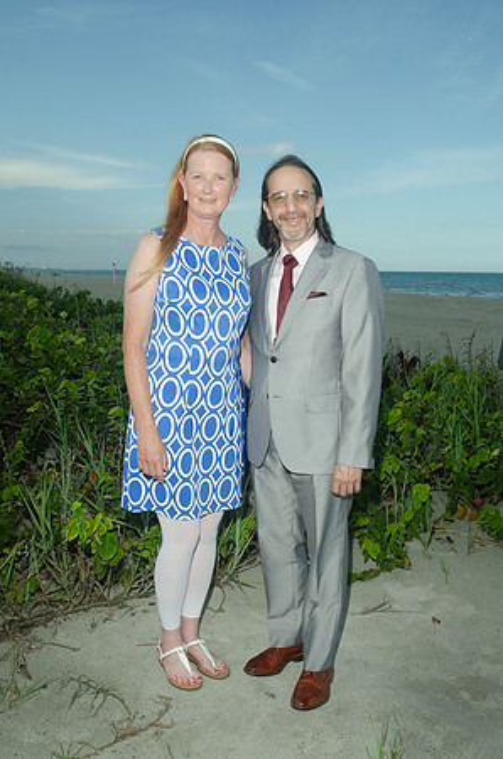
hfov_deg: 36.7
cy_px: 380
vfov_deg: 53.2
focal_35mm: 36
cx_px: 252
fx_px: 758
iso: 100
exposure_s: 1/250
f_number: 9
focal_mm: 24
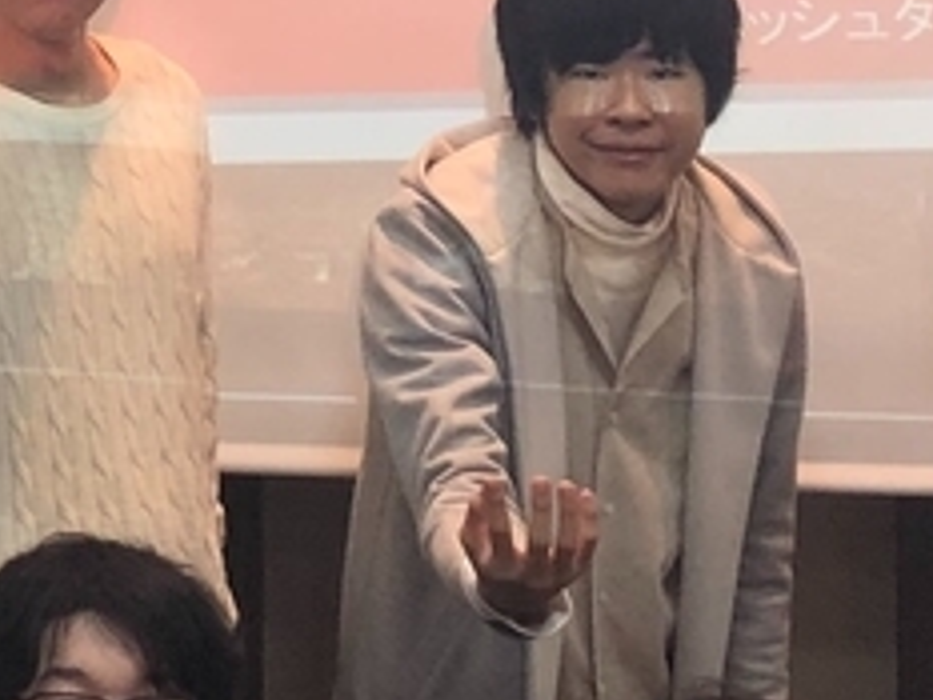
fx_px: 3883
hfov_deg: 13.2
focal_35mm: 144
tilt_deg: +4.6
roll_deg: -0.6
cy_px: -280
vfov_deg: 10.0
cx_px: -264
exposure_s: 1/50
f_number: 1.8
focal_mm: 4
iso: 25
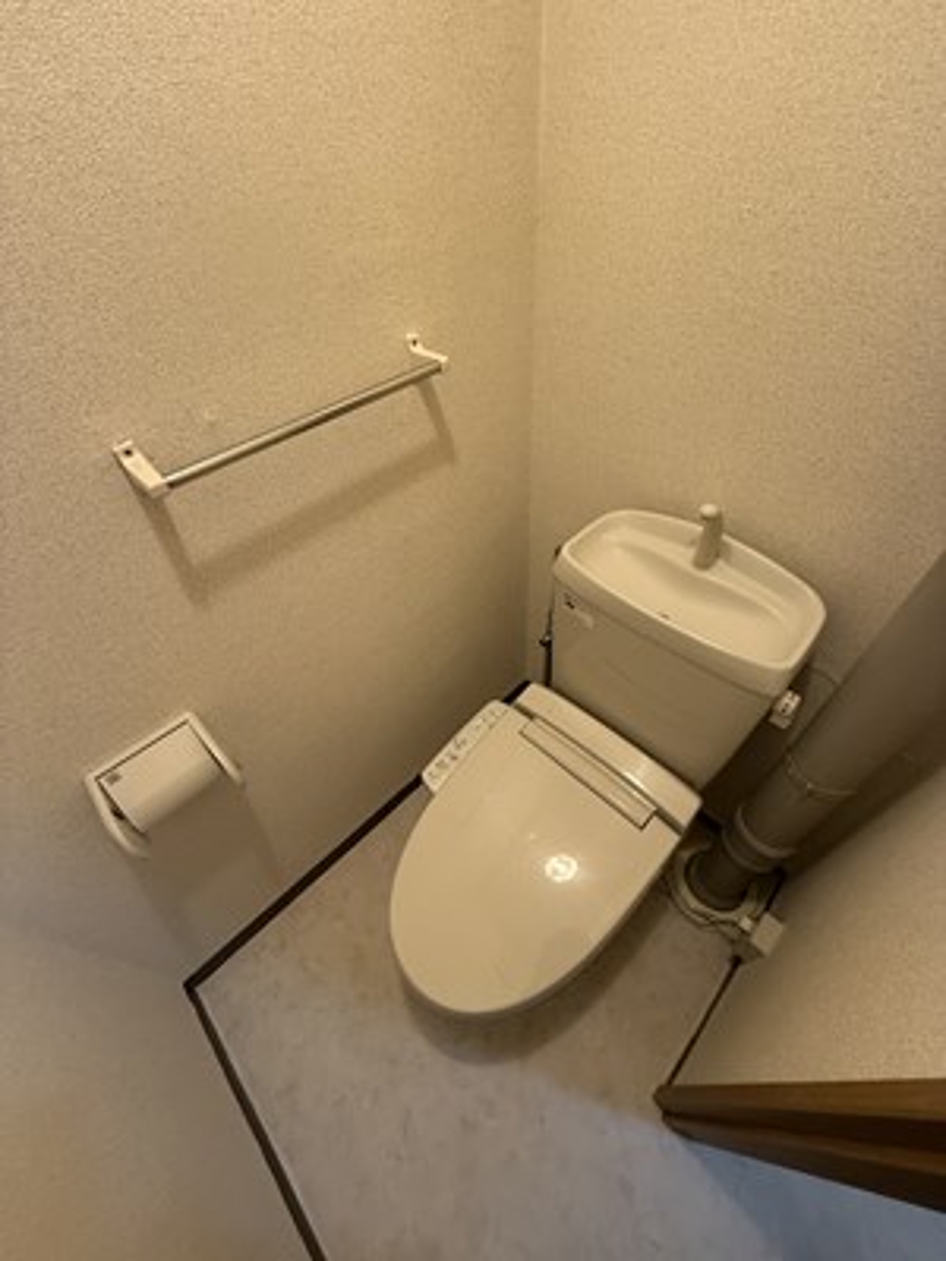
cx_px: 473
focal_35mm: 14
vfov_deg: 102.1
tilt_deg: -45.4
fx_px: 510
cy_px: 630
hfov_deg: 85.7
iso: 250
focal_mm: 2.22
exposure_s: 1/50
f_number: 2.2
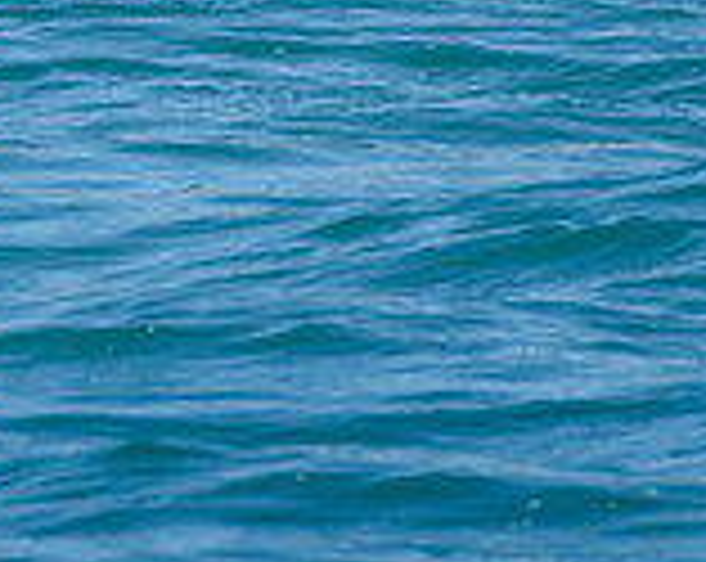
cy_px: -180
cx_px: -578
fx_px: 44444
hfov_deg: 0.9
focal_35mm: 2131
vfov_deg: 0.7
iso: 160
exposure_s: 1/2000
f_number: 5.6
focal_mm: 500
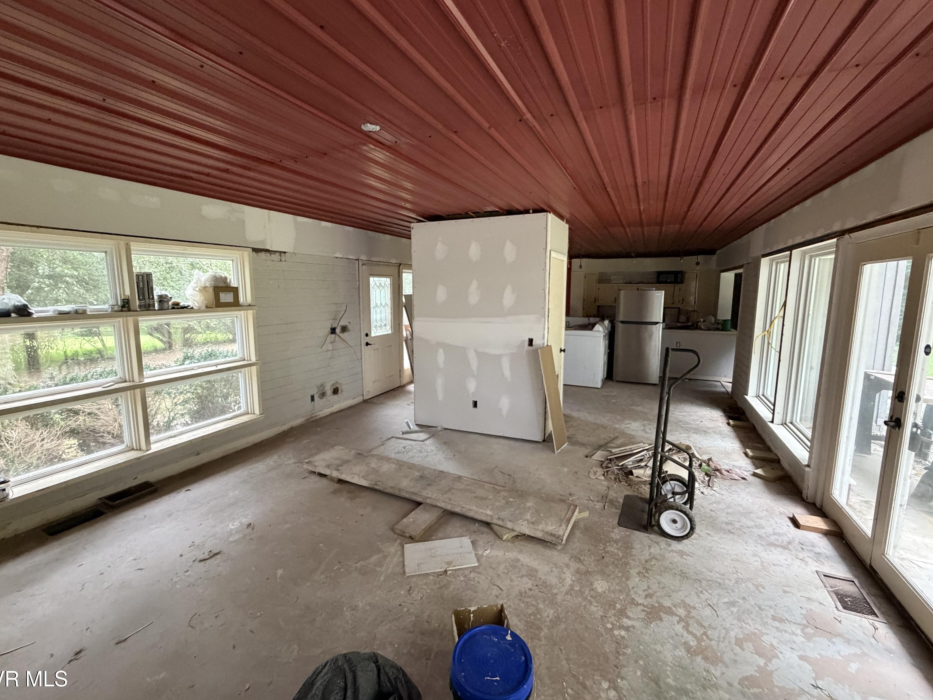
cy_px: 338
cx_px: 475
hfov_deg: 98.2
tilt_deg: -3.7
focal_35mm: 15
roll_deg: +1.1
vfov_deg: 81.7
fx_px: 404
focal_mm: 2.22
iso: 500
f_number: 2.2
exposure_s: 1/60
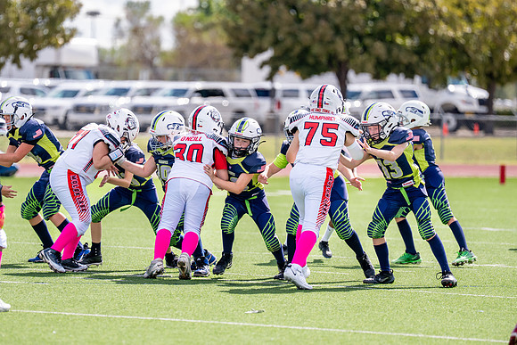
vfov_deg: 4.9
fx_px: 4049
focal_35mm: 282
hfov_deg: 7.3
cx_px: 214
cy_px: 168
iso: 250
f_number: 2.8
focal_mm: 200
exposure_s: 1/4000
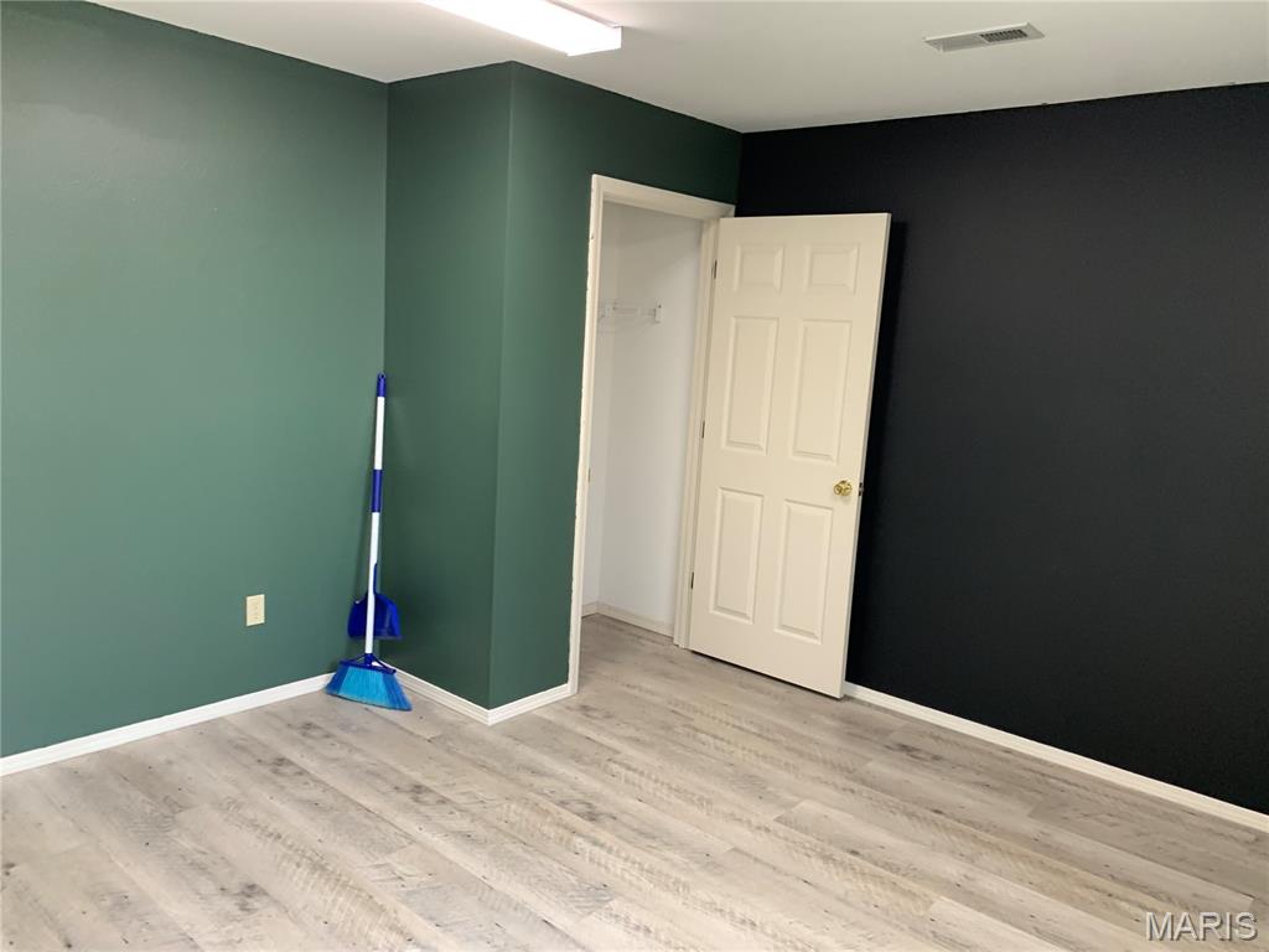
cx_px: 634
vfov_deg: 53.1
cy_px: 476
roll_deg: -2.1
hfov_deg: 67.3
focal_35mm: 26
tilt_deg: -7.1
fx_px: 953
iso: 100
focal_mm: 4.25
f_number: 1.8
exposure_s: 1/60
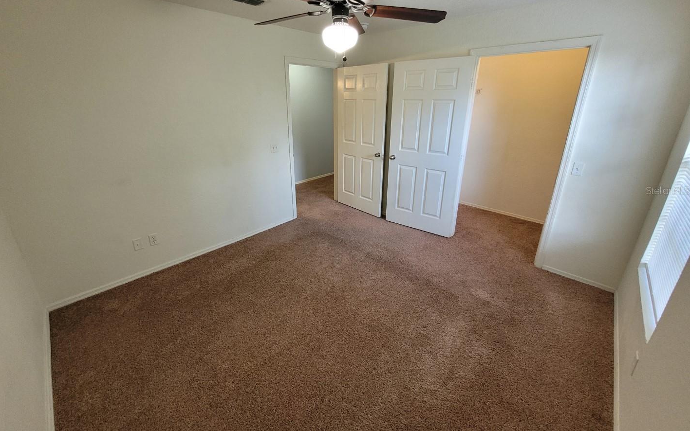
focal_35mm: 14
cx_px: 341
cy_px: 190
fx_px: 263
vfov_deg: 78.3
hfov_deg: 105.3
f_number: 2.2
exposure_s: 1/60
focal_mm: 1.74
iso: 320
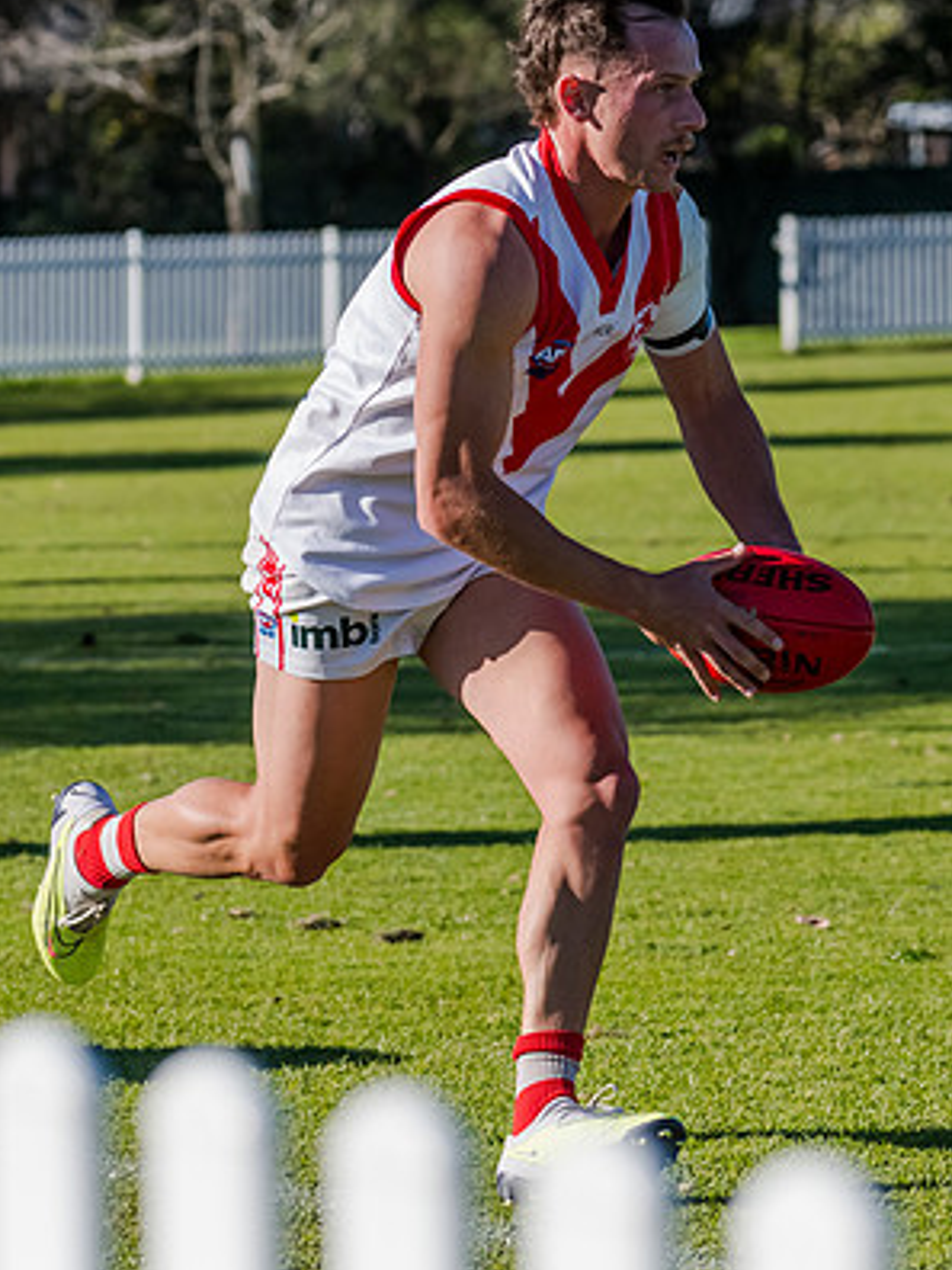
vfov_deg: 6.8
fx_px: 10707
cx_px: 451
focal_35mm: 292
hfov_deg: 5.1
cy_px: 580
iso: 800
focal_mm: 170
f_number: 7.1
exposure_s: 1/2000
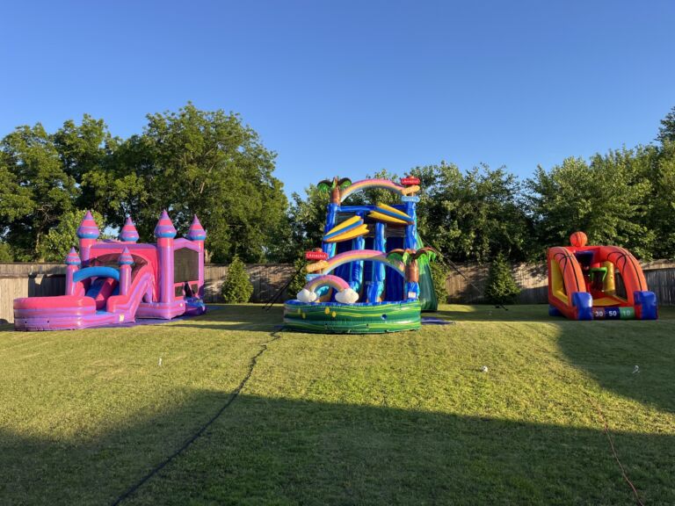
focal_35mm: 26
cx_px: 338
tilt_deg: +4.2
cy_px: 253
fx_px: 507
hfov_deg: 67.3
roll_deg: +2.6
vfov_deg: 53.1
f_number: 1.6
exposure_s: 1/1018
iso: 50
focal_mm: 5.1
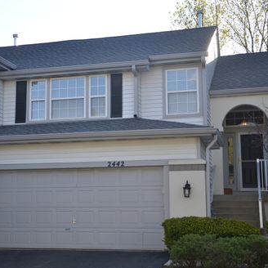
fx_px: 543
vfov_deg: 27.7
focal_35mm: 62
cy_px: 134
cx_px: 97
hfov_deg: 27.6
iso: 100
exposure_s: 1/250
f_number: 4.2
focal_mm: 32
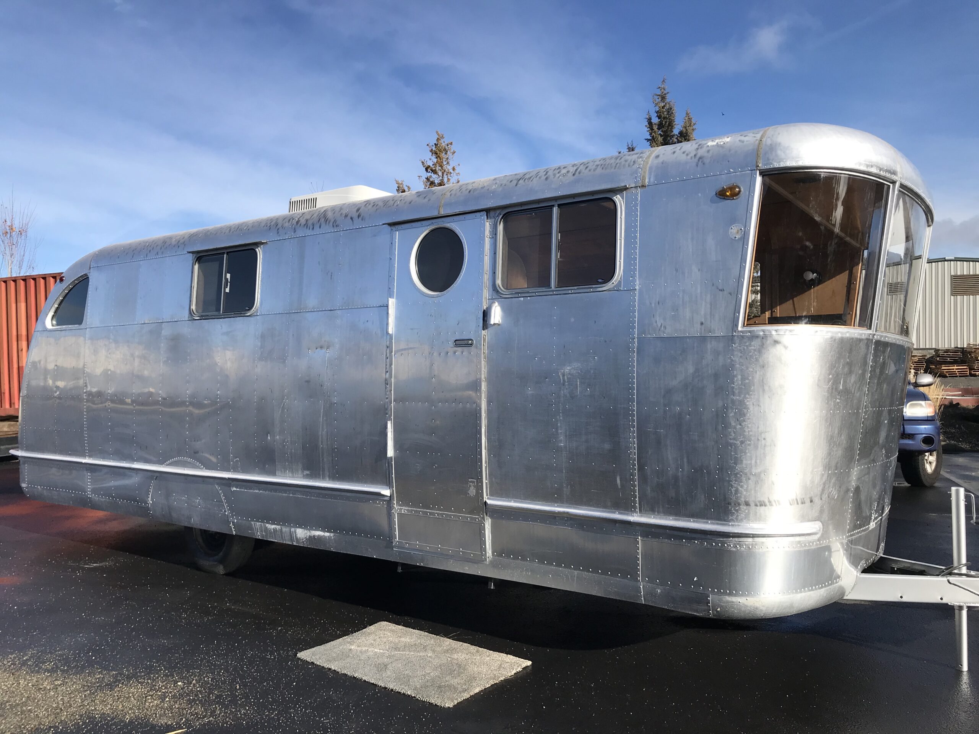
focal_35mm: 28
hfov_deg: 63.4
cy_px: 367
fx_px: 792
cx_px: 490
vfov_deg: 49.7
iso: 20
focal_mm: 3.99
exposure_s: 1/2457
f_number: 1.8
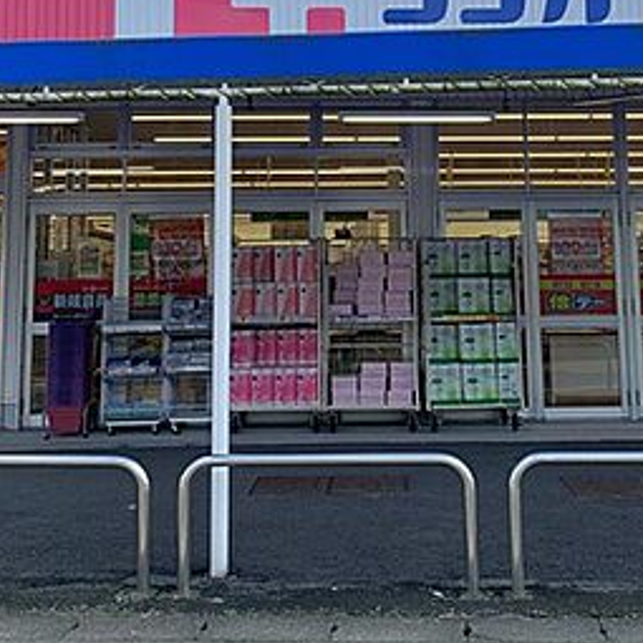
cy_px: 129
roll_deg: +0.6
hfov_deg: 31.6
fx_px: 1135
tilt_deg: +8.8
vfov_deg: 30.8
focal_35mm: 54
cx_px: 368
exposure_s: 1/1100
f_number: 1.8
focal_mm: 4.25
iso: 25
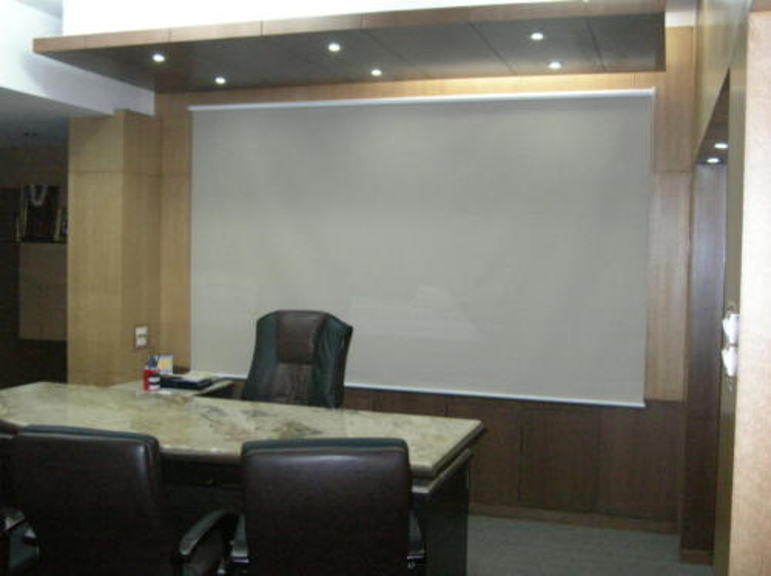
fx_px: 935
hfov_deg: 44.8
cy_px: 288
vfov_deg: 34.3
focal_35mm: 42
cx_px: 386
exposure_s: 1/29.2
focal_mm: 6.9
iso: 290
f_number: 2.8
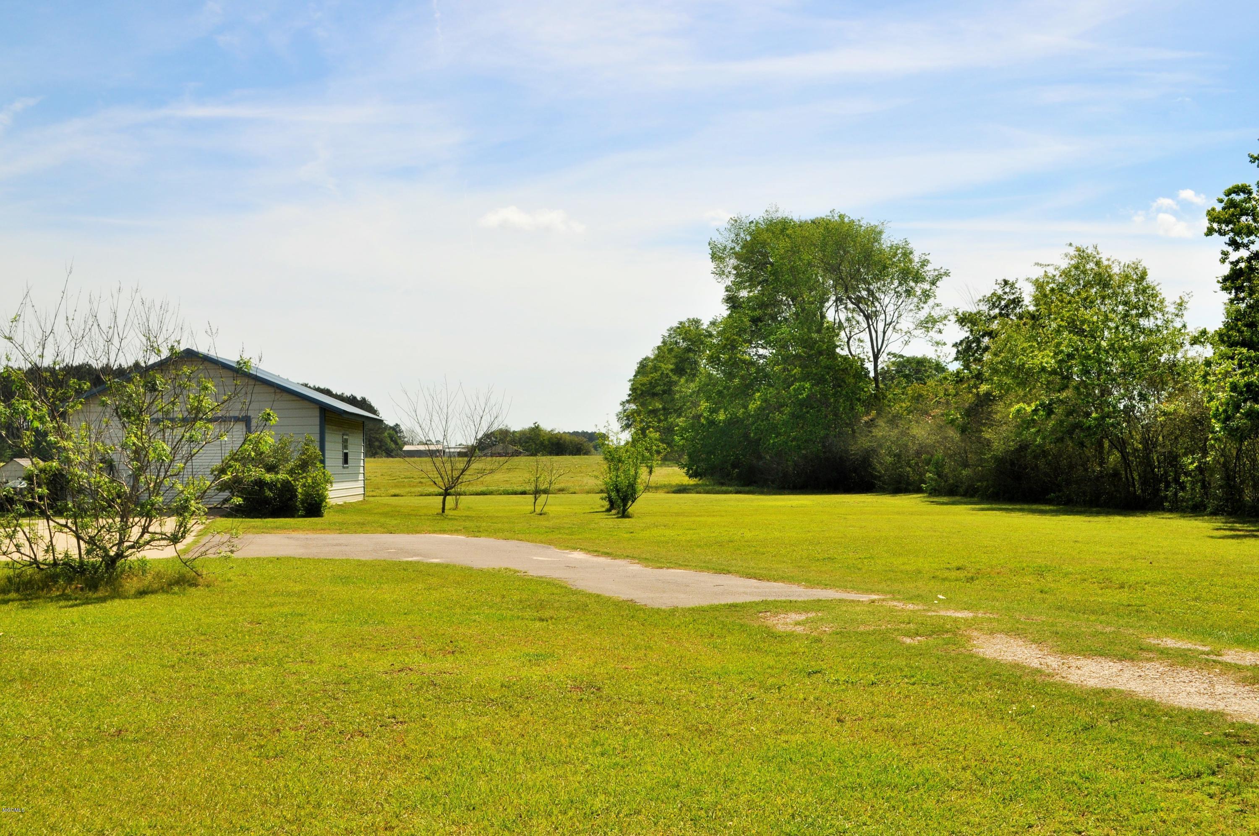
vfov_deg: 34.1
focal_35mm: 39
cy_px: 418
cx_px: 630
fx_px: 1362
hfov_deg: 49.6
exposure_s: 1/400
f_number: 10
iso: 200
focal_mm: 26
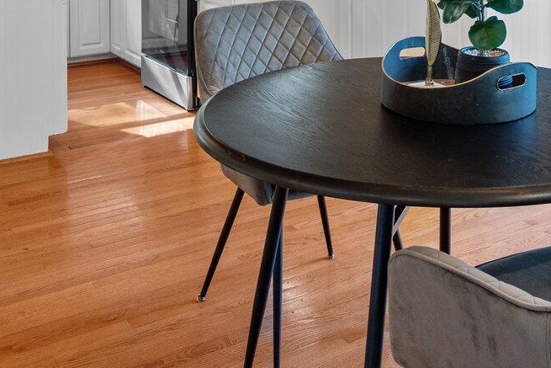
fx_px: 765
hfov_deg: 39.1
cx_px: 374
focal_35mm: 50
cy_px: -85
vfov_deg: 24.3
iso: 400
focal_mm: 16
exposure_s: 1/2
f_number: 8
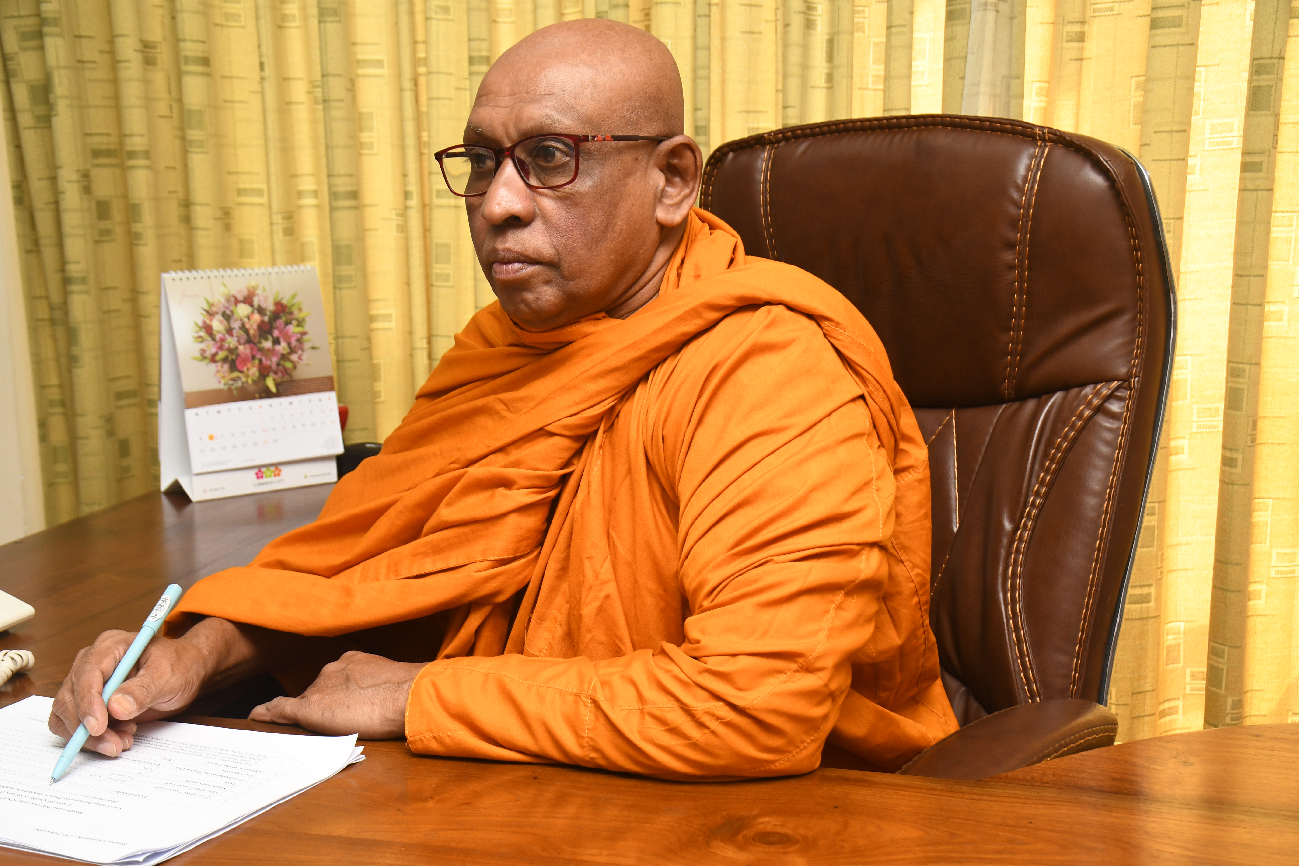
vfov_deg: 28.1
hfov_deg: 41.1
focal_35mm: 48
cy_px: 433
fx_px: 1732
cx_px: 650
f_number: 7.1
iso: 800
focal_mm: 32
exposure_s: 1/60
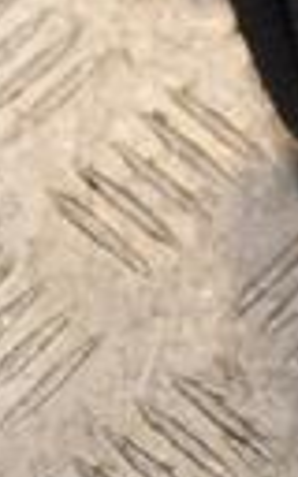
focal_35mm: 272
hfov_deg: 4.7
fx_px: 3534
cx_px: 674
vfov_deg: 7.6
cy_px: -130
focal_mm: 38
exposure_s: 1/200
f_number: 5
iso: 800
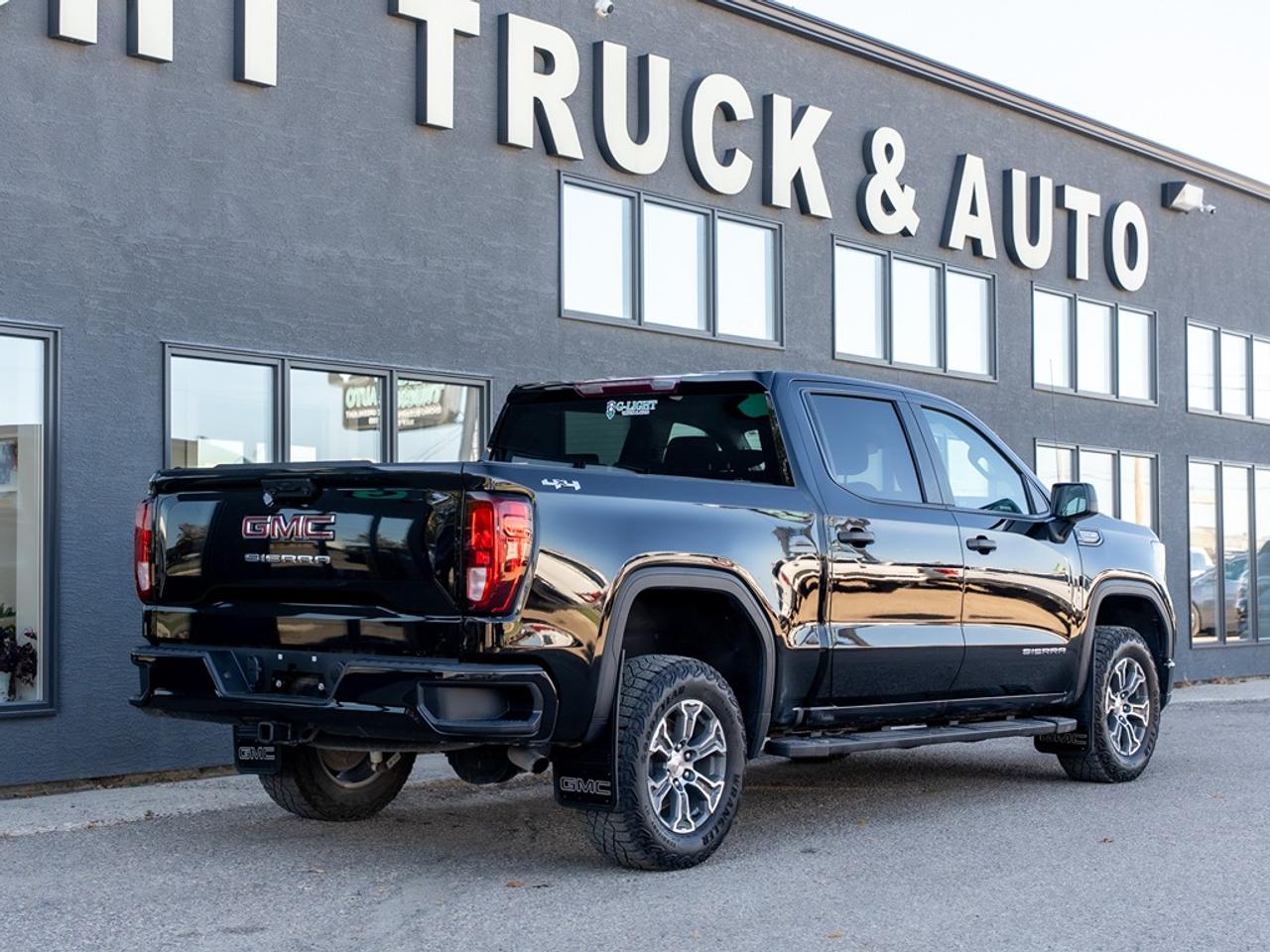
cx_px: 605
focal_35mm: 58
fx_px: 2113
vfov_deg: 25.4
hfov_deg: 33.4
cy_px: 514
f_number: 4
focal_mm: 42.5
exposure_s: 1/250
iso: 125
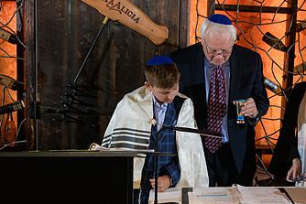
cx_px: 221
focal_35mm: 59
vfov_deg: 23.0
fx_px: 502
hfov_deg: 33.4
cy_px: 90
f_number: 3.2
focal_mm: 34
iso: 1600
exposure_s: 1/160
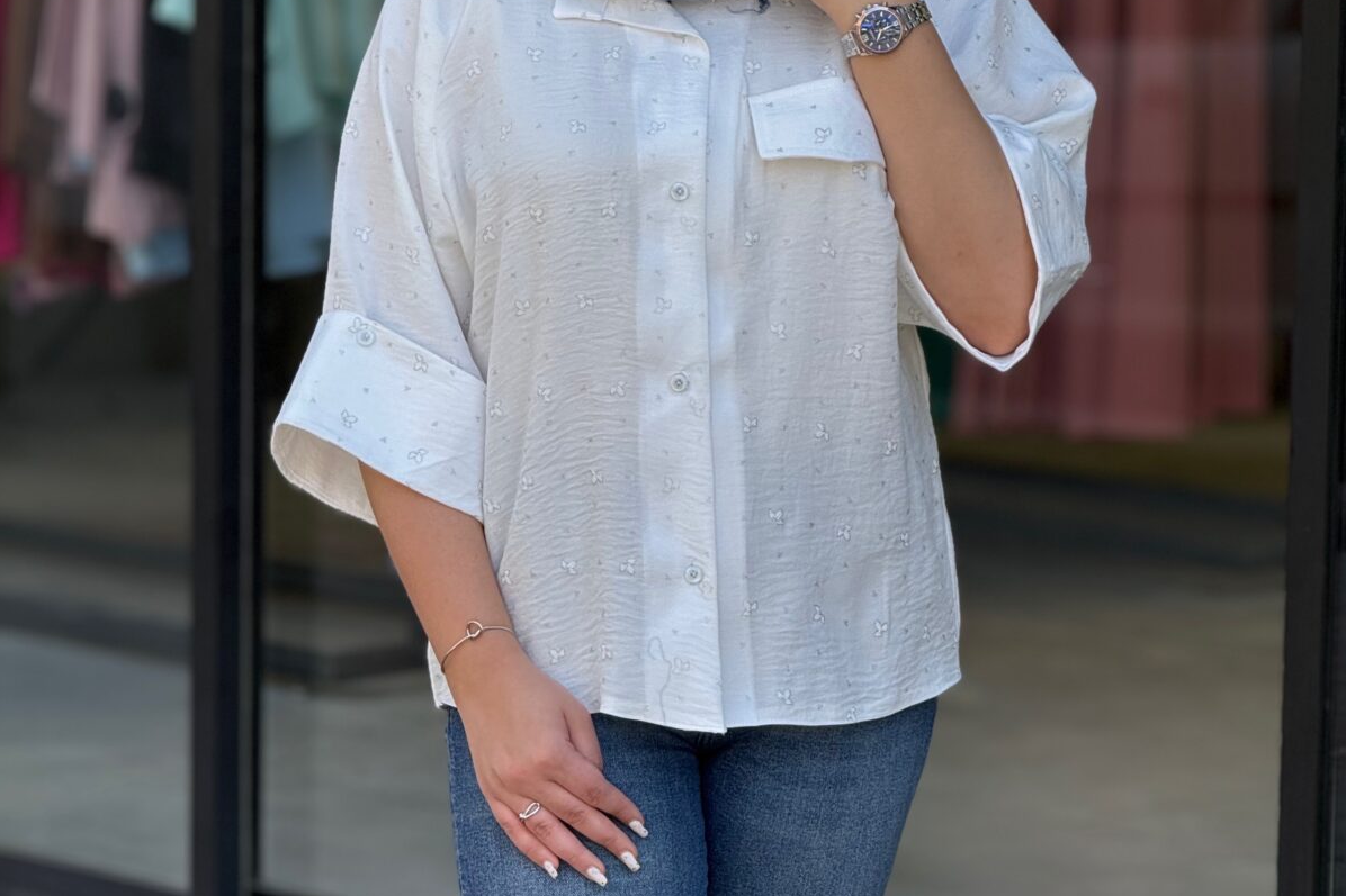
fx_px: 6243
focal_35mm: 167
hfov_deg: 12.3
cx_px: 672
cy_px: 326
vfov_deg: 8.2
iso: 50
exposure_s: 1/277
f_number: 2.8
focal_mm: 15.66
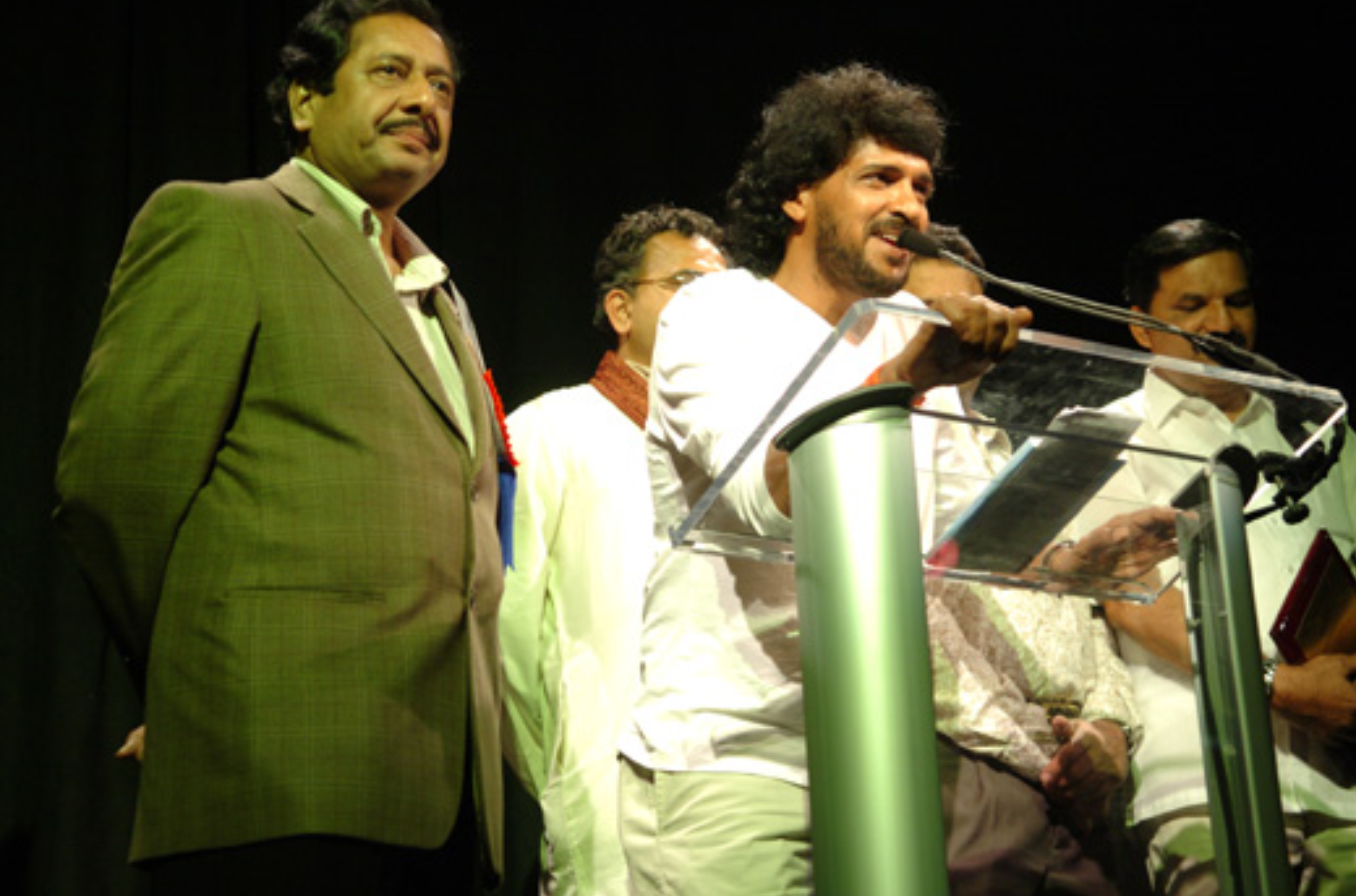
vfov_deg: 22.9
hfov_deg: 34.0
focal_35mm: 59
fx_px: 2216
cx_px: 763
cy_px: 401
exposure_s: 1/100
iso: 400
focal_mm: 34
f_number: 2.8
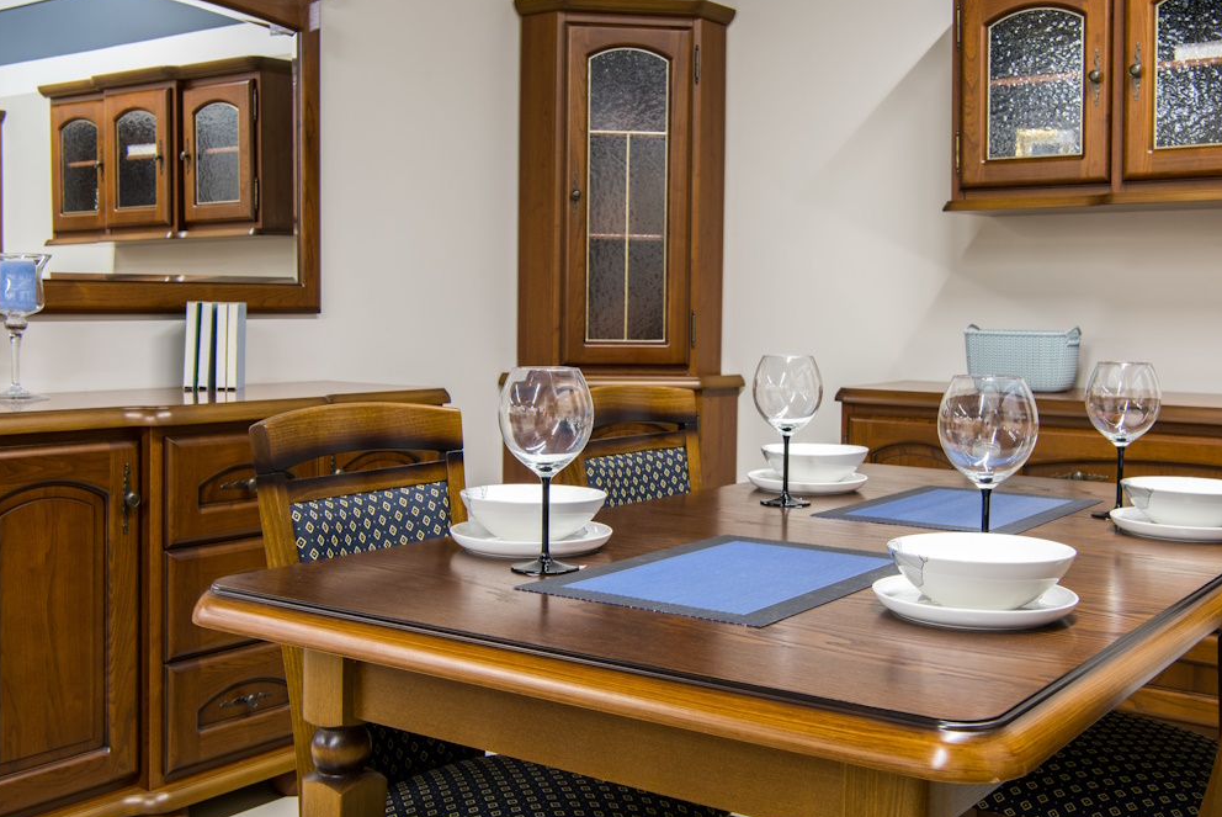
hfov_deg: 45.4
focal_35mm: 43
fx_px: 1461
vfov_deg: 31.2
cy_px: 440
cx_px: 646
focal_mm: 34
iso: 100
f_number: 11
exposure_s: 2
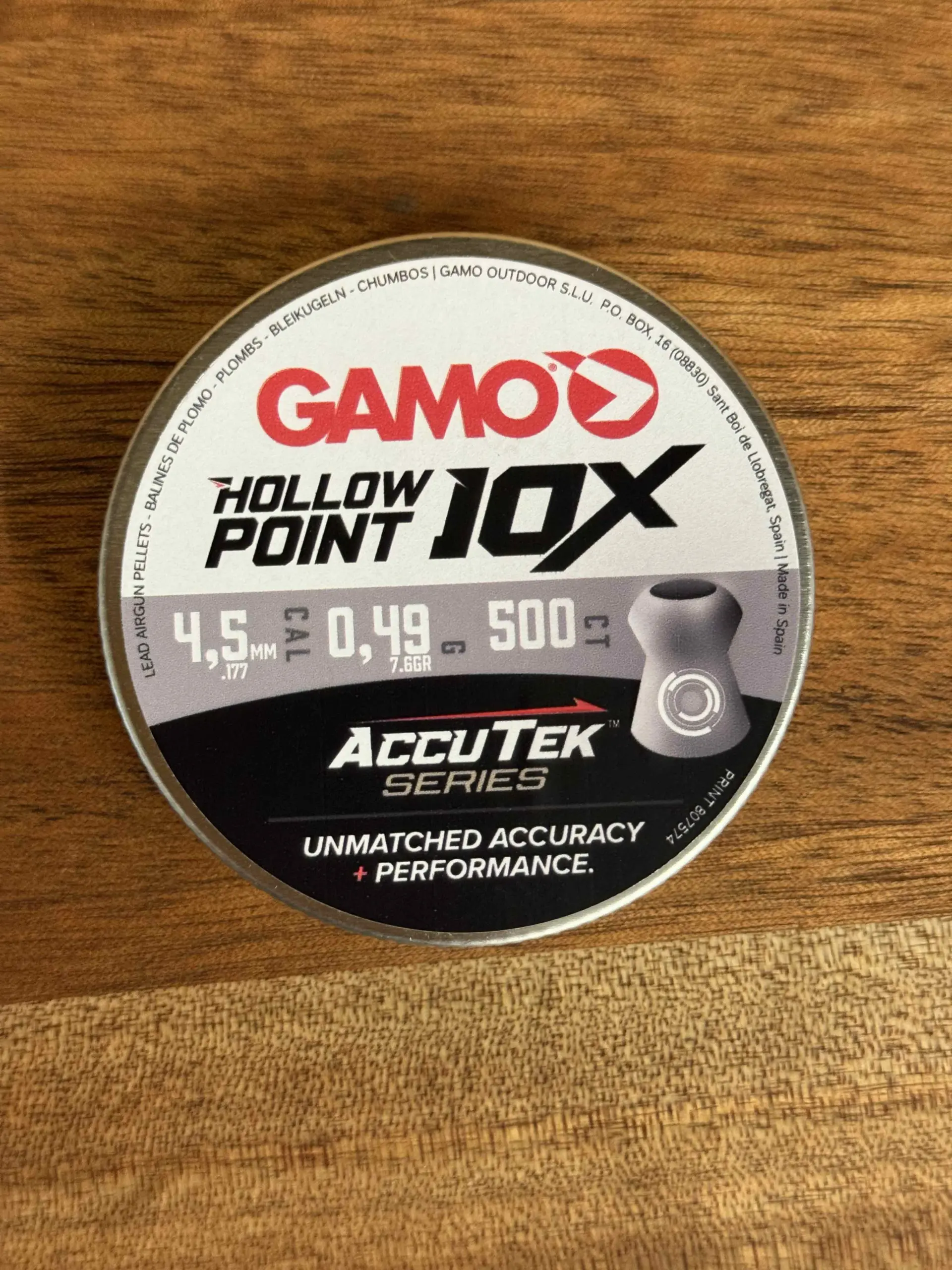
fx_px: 1760
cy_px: 635
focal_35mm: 48
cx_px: 476
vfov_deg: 39.7
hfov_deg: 30.3
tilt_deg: -85.6
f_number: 1.78
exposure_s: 1/50
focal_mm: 6.76
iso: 250
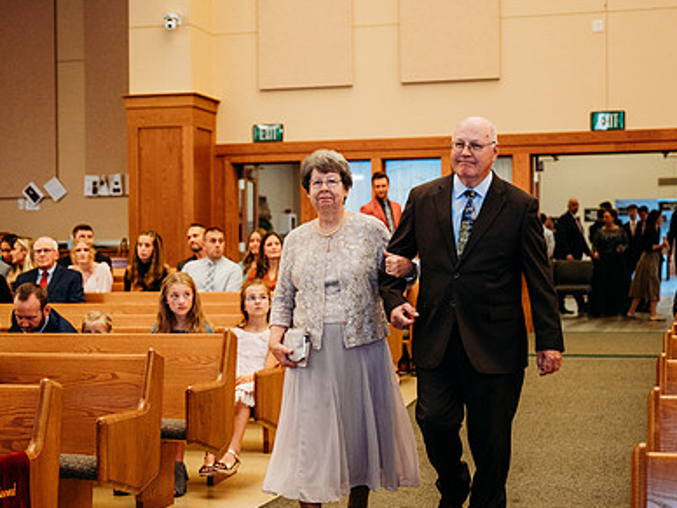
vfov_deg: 22.2
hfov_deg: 29.4
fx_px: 1291
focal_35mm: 66
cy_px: 299
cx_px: 319
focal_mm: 46
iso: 2000
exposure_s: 1/250
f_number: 2.8
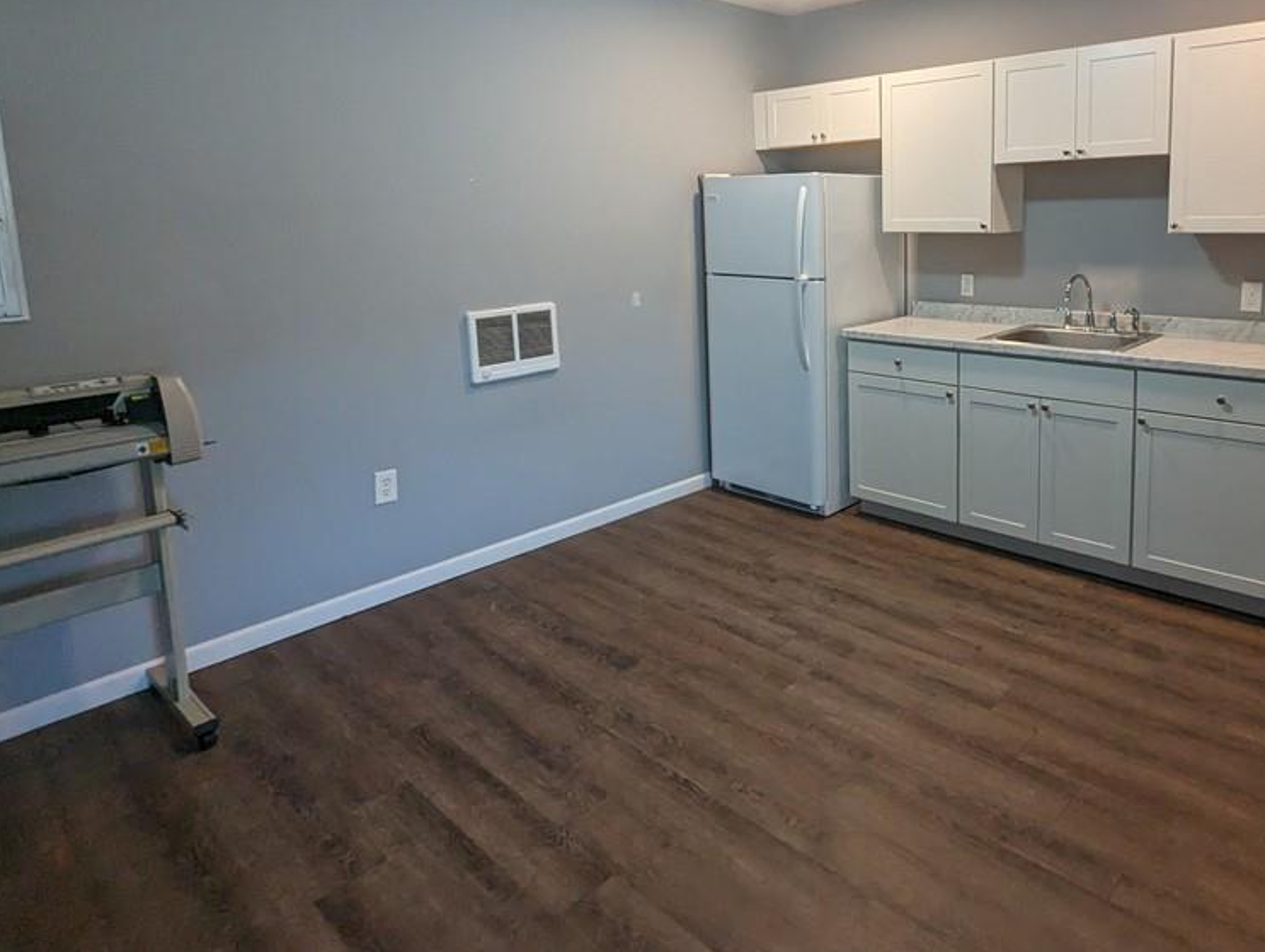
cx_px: 835
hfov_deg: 74.2
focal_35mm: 22
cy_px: 315
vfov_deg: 59.7
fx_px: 805
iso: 419
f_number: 2.2
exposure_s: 1/120
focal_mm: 2.35
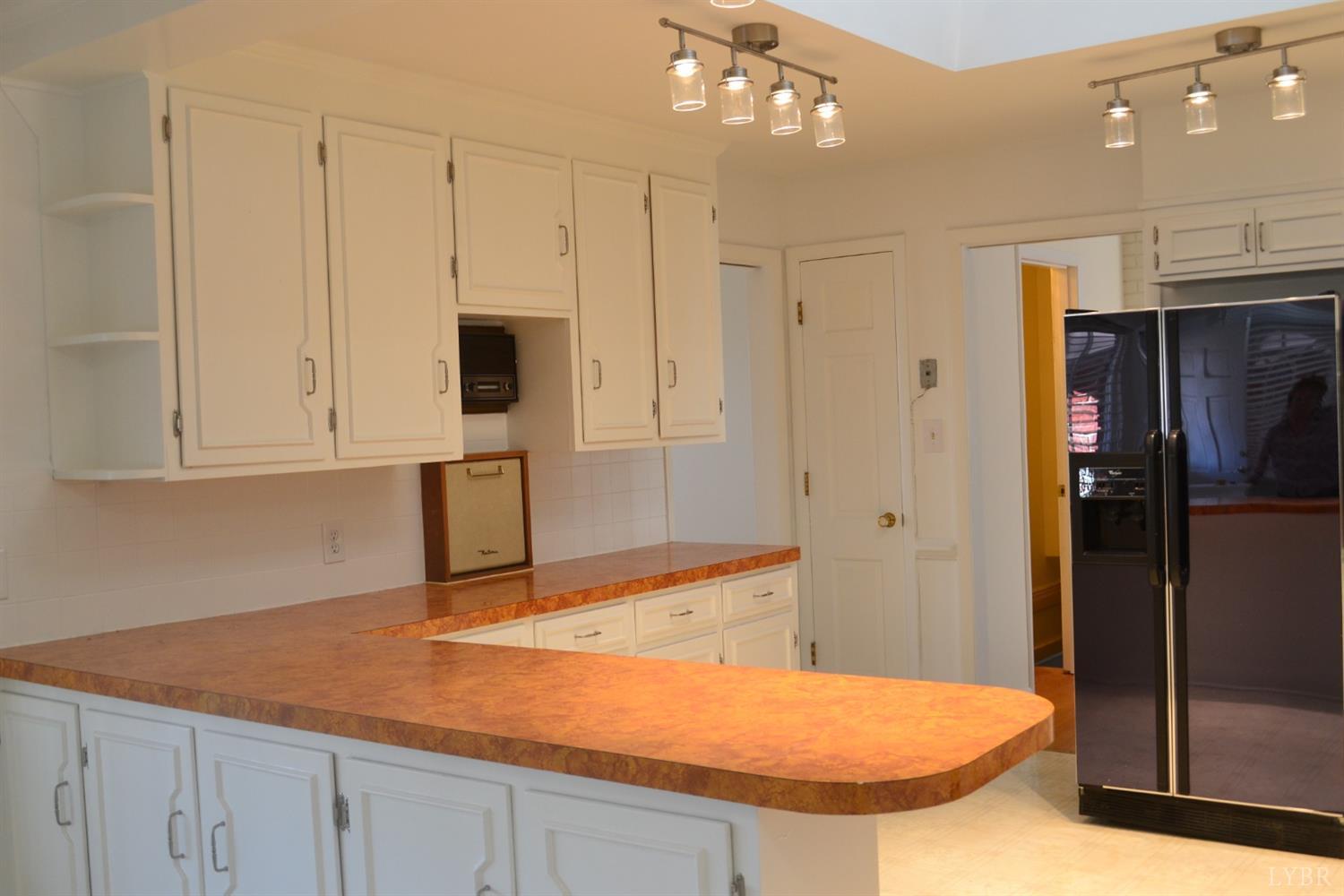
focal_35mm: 36
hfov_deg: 53.1
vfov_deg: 36.9
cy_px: 448
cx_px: 672
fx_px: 1344
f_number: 7.1
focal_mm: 24
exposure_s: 1/25
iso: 400
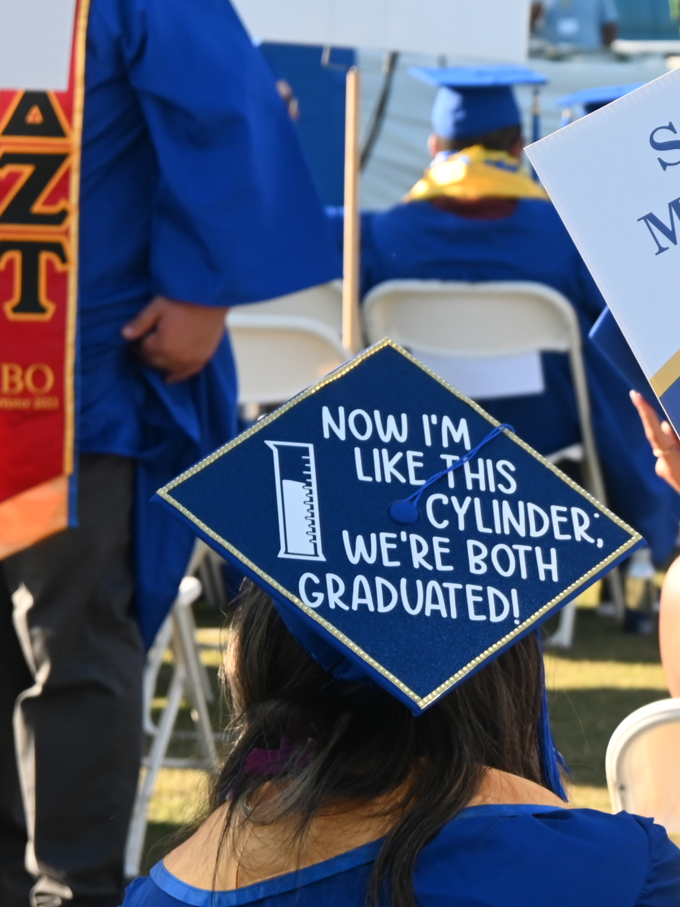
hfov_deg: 7.8
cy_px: 491
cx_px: 993
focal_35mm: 188
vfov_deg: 10.5
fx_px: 4924
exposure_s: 1/250
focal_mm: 50
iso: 200
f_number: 6.3
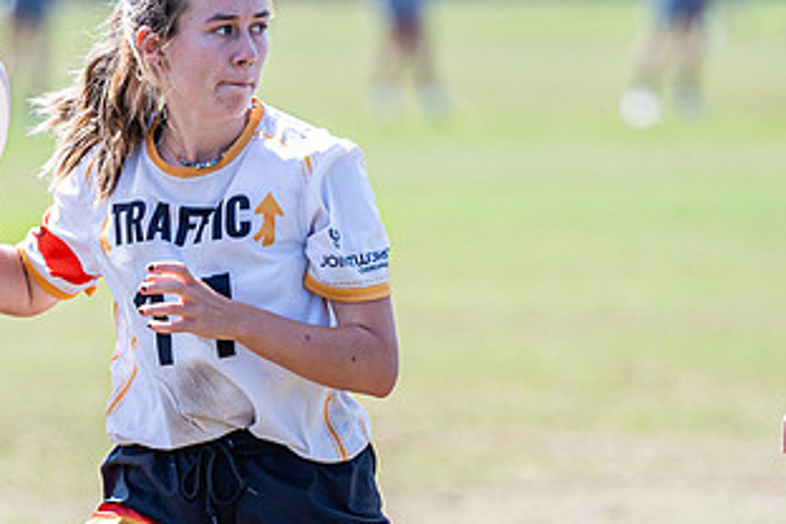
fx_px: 18601
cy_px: 382
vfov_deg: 1.6
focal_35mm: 852
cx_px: 287
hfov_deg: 2.4
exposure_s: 1/800
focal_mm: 200
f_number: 3.2
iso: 100
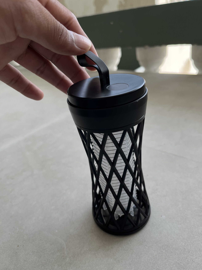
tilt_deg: -29.9
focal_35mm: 26
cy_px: 135
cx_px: 101
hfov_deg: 53.1
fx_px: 202
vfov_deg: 67.3
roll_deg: +10.3
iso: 50
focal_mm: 5.1
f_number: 1.6
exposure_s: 1/628
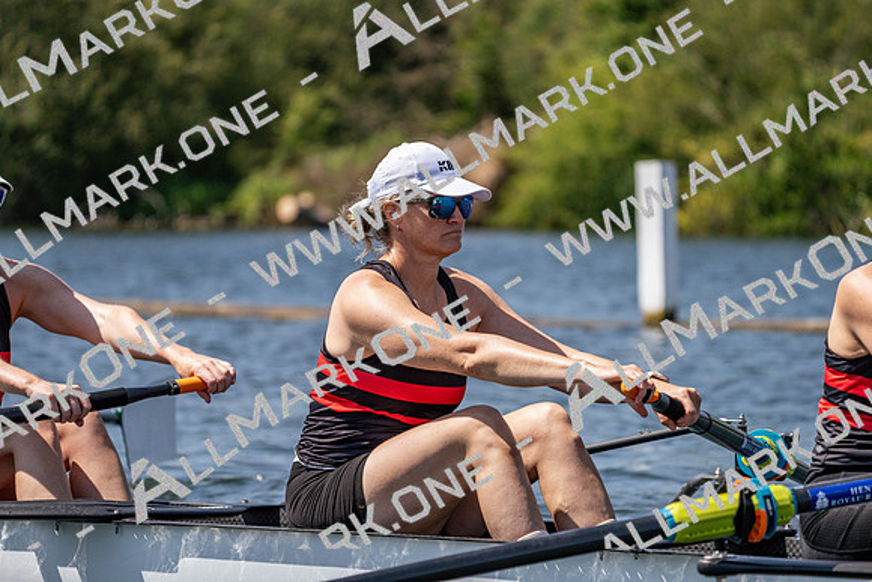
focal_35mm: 225
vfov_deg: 6.1
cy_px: 291
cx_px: 436
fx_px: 5451
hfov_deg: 9.1
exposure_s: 1/2000
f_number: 5.6
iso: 250
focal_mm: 225
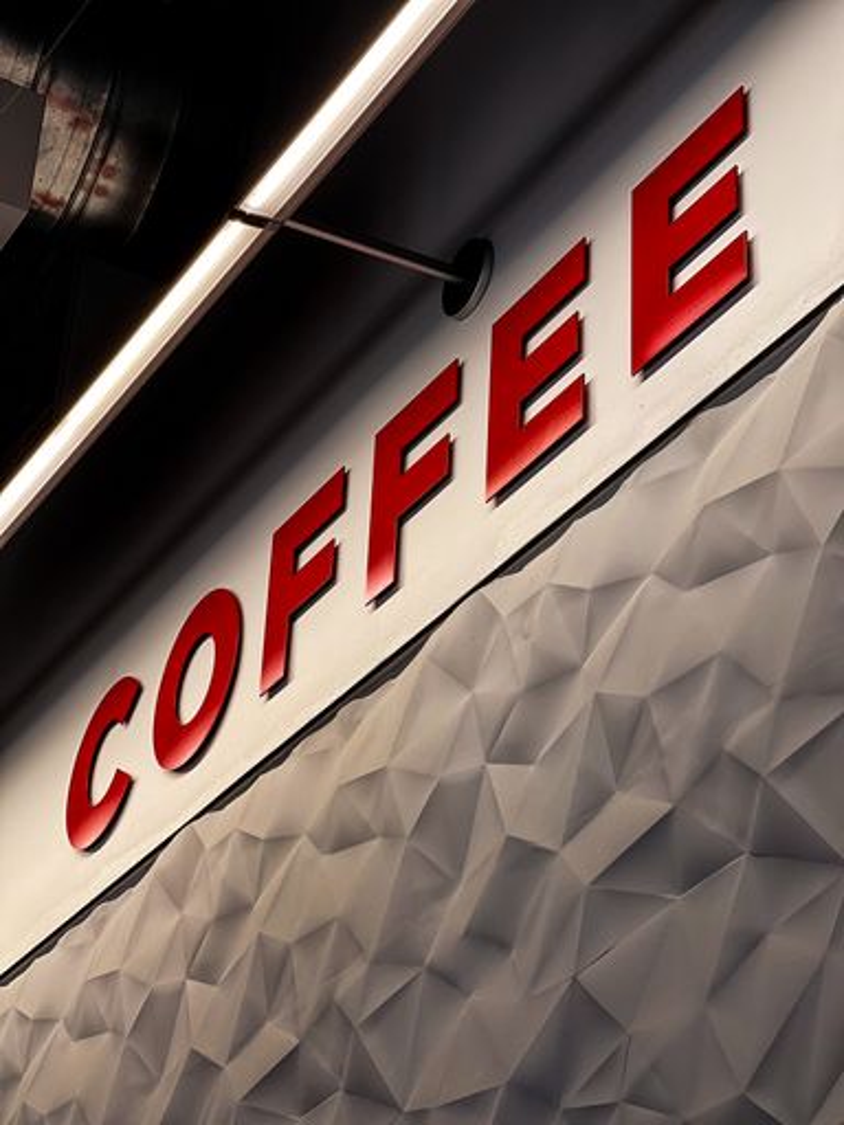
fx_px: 2503
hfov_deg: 19.1
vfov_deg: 25.3
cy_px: 562
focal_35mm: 77
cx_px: 422
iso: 40
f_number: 2.8
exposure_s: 1/100
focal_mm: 9
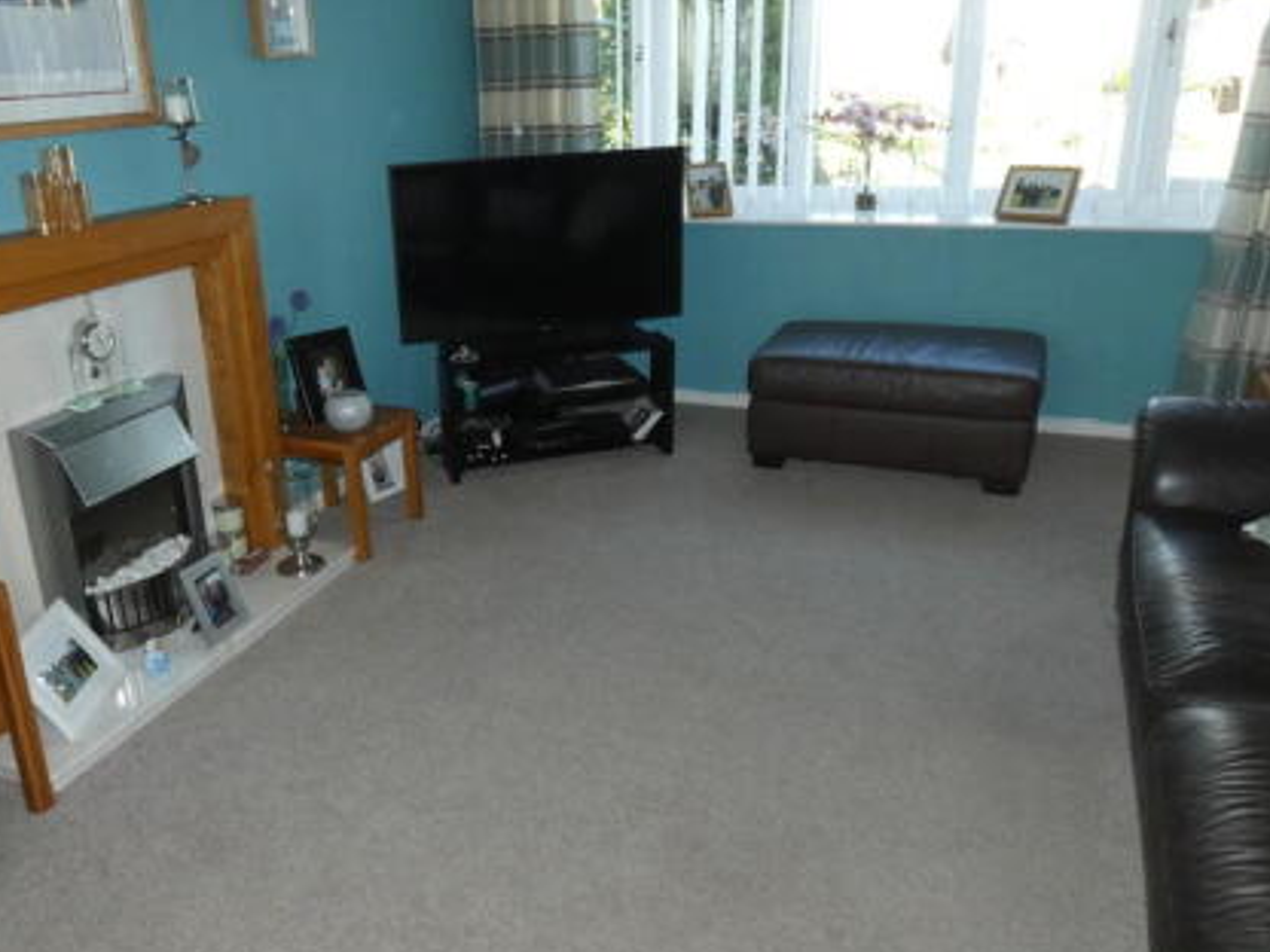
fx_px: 1027
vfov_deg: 49.7
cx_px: 524
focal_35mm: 28
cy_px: 465
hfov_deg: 63.0
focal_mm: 3.6
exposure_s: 1/60
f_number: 5
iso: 250
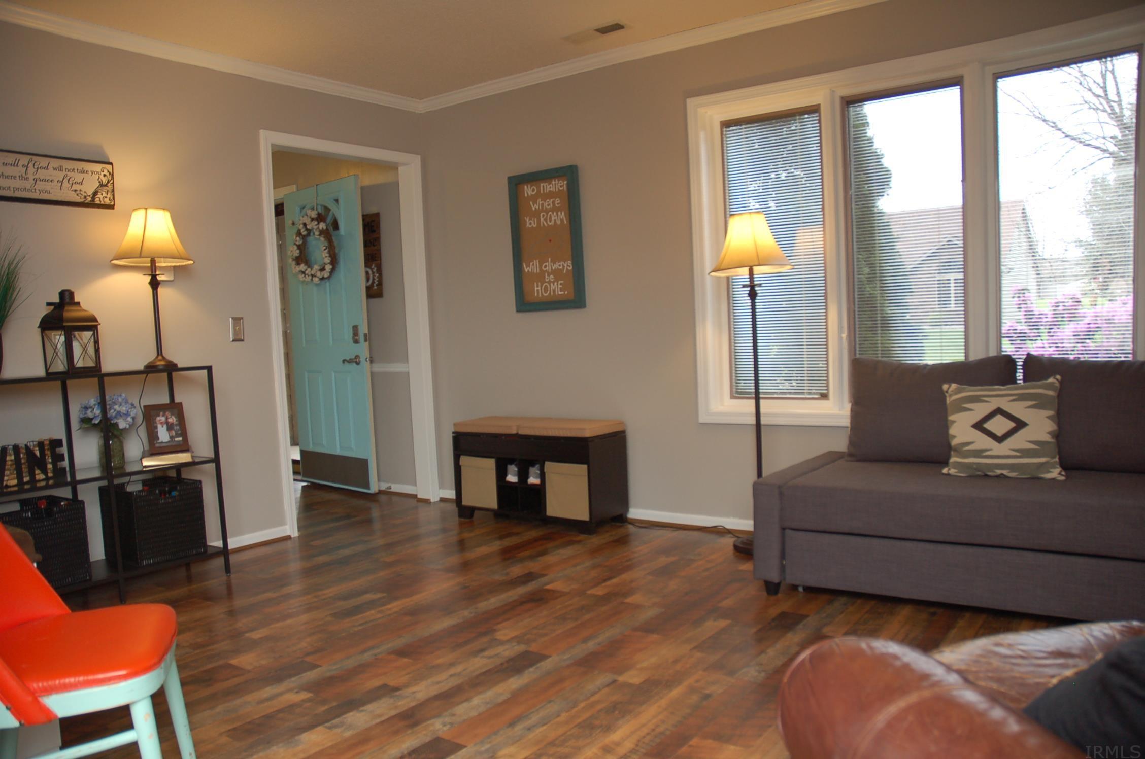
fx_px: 857
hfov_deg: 67.5
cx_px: 572
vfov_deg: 47.8
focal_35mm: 27
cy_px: 380
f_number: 4
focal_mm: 18
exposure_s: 1/60
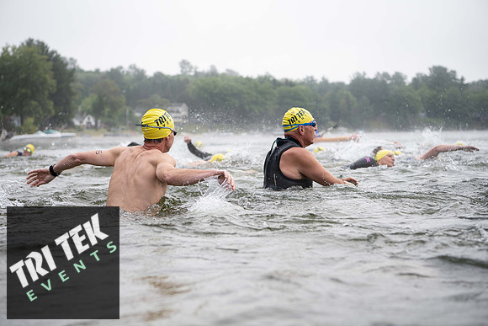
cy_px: 163
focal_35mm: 62
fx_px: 841
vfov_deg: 21.9
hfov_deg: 32.4
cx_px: 244
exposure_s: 1/640
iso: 320
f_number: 4
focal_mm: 62
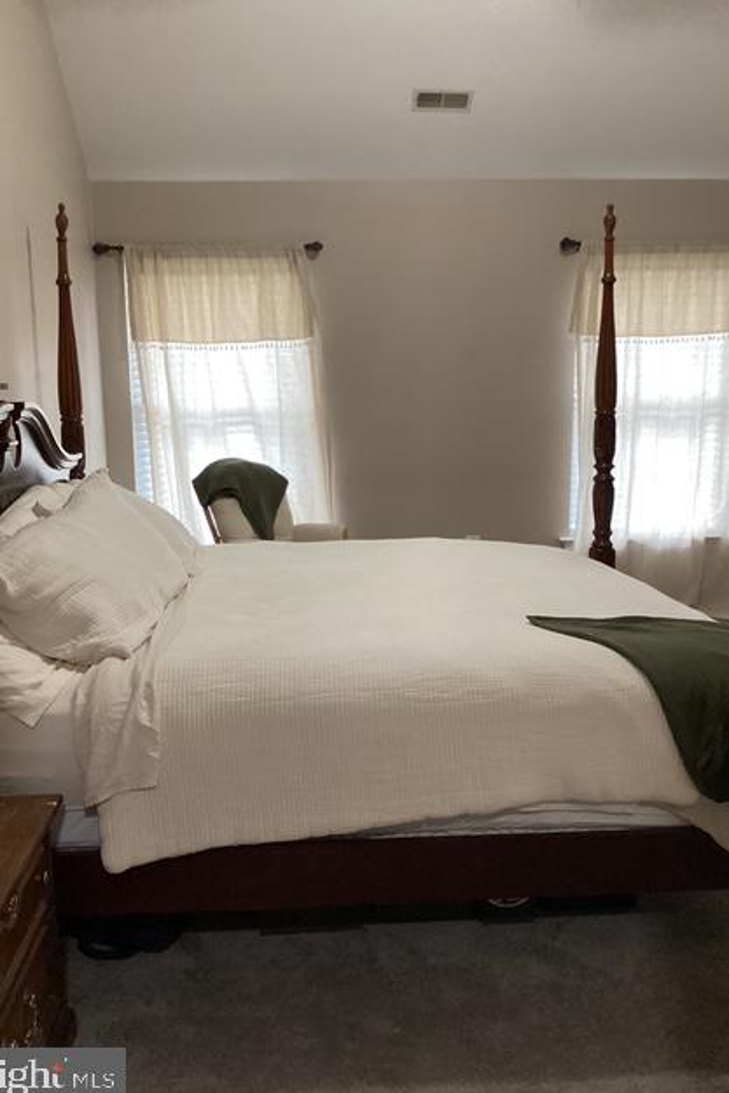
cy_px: 547
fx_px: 1002
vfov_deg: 57.2
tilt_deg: -10.1
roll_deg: -2.2
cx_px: 364
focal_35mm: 33
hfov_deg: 40.0
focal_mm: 3.3
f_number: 2.4
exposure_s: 1/50
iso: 320
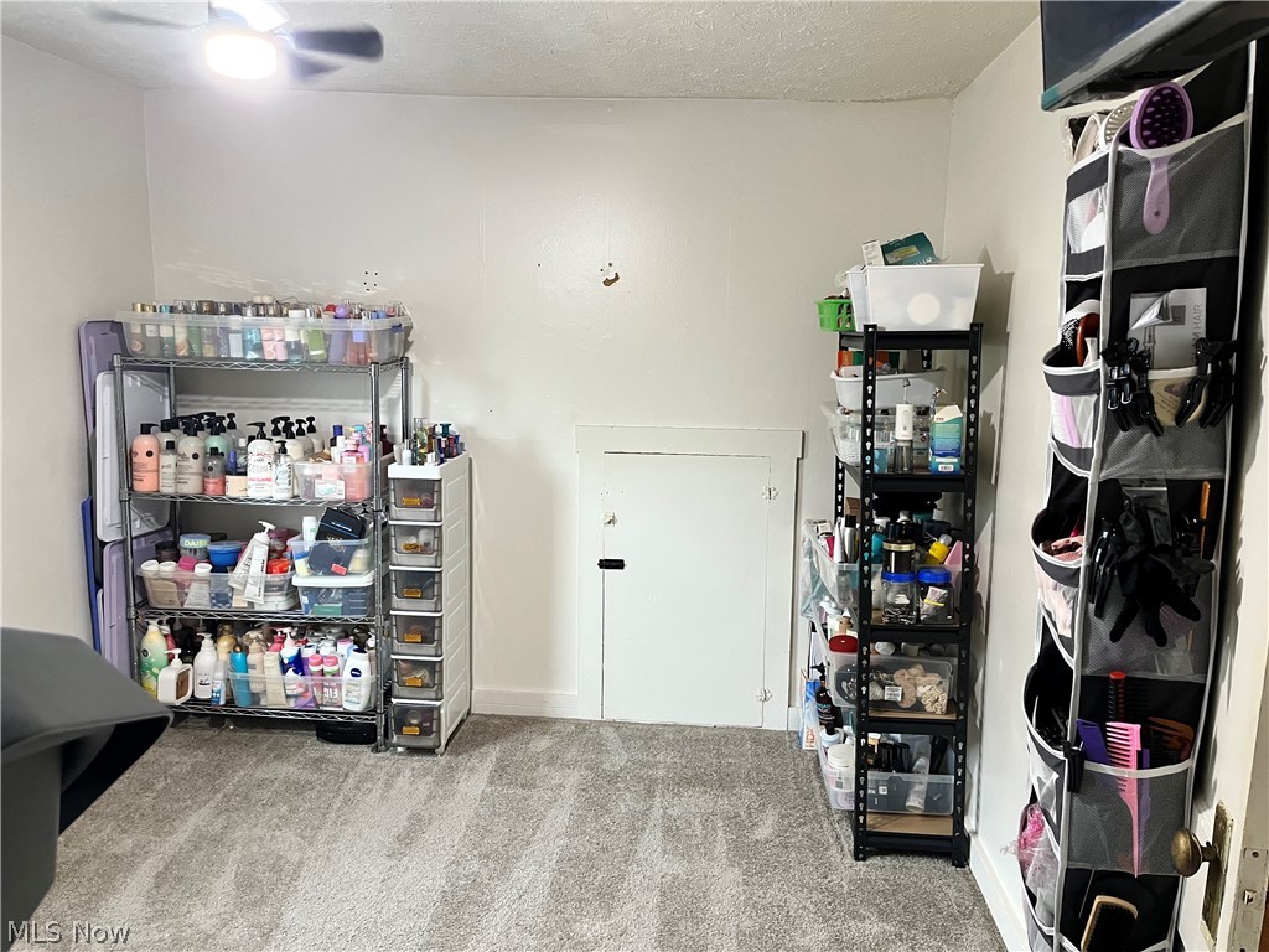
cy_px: 476
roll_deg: -1.1
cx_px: 634
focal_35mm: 26
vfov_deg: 53.1
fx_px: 953
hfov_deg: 67.3
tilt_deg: -8.8
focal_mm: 5.1
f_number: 1.6
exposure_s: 1/60
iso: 200
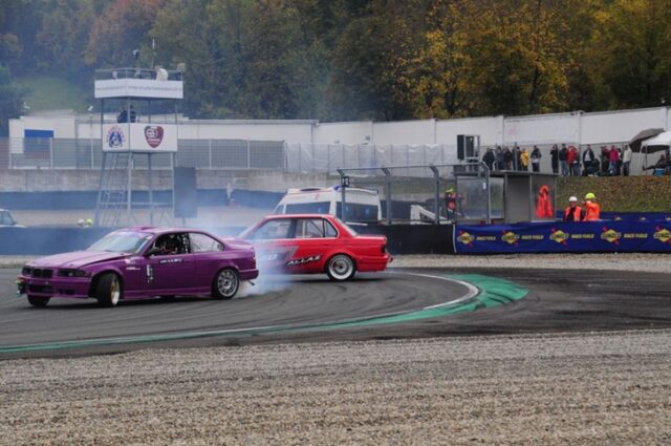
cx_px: 336
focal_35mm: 138
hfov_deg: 14.9
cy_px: 223
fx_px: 2569
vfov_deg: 9.9
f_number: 9.5
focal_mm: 92
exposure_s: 1/350
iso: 500
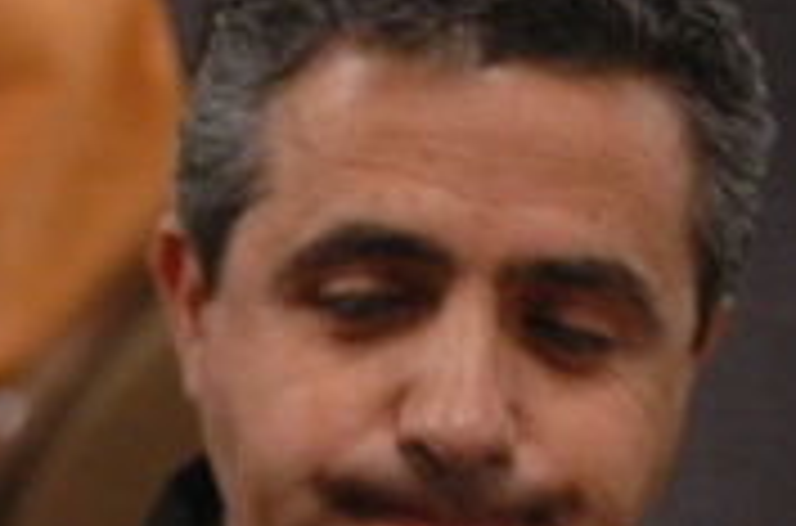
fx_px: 10475
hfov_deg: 4.3
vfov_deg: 2.9
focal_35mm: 475
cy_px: 733
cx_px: -376
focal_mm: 80
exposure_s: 1/60
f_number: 2.8
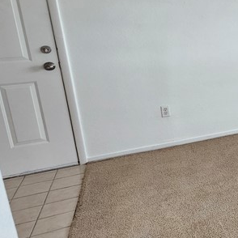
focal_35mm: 40
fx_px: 311
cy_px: 73
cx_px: 375
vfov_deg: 41.1
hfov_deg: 26.6
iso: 125
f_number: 2.2
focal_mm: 2.2
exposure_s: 1/60
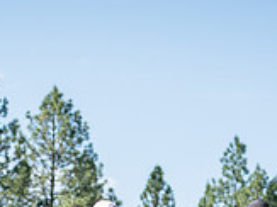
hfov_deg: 7.8
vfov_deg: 5.8
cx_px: 75
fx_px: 2031
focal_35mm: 254
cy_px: 257
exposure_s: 1/500
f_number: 4
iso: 100
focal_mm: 74
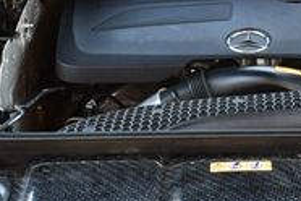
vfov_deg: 11.0
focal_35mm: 124
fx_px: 1037
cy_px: 178
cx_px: 257
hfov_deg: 16.4
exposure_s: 1/250
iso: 800
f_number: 3.5
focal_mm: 18
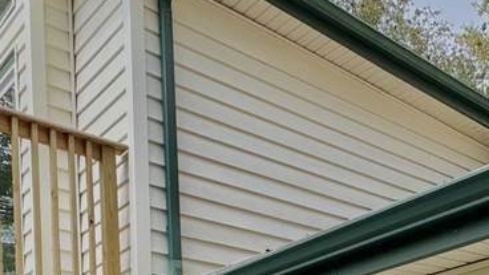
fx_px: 687
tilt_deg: +0.6
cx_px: 372
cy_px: 453
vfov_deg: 18.9
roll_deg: +2.5
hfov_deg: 38.1
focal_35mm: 53
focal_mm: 2.22
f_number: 2.2
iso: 50
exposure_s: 1/796
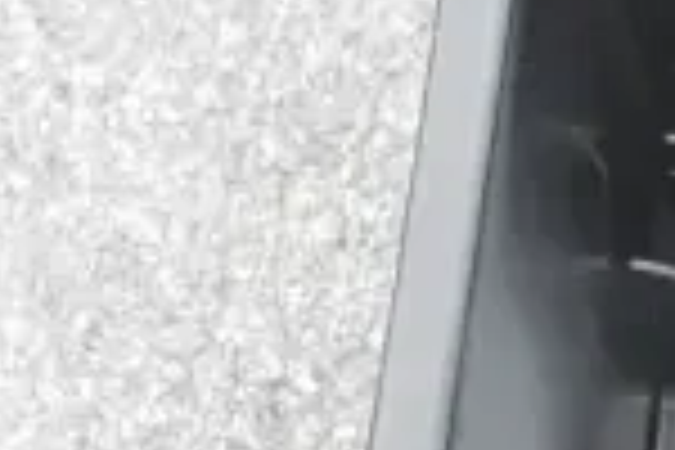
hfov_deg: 15.3
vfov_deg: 12.4
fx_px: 2062
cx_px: 1314
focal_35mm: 110
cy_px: 268
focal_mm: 18
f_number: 13
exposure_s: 1/640
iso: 6400
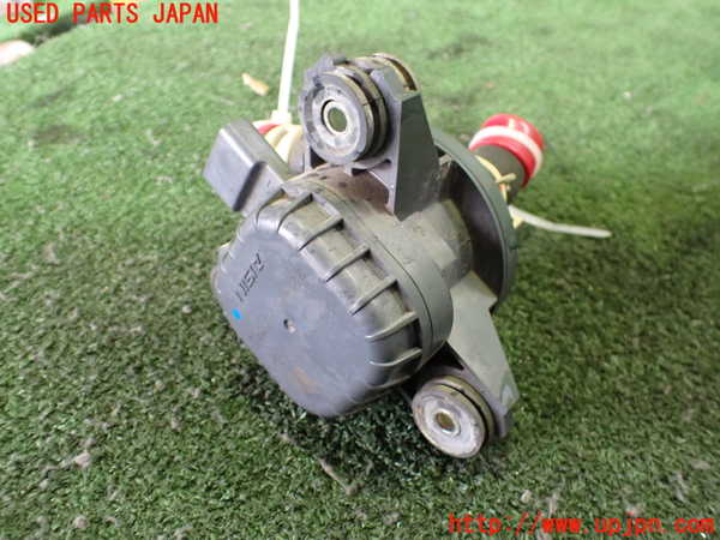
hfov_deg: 60.0
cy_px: 270
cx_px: 360
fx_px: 624
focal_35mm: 30
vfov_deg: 46.8
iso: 800
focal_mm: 5.4
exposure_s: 1/40
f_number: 2.3
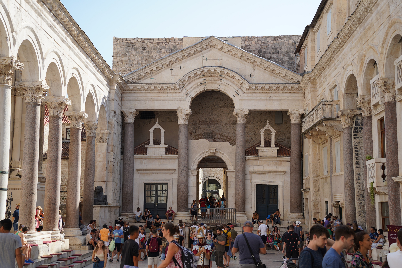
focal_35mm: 48
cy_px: 134
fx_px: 536
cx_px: 201
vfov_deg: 28.1
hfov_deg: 41.1
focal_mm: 48
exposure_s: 1/323
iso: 100
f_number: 4.5
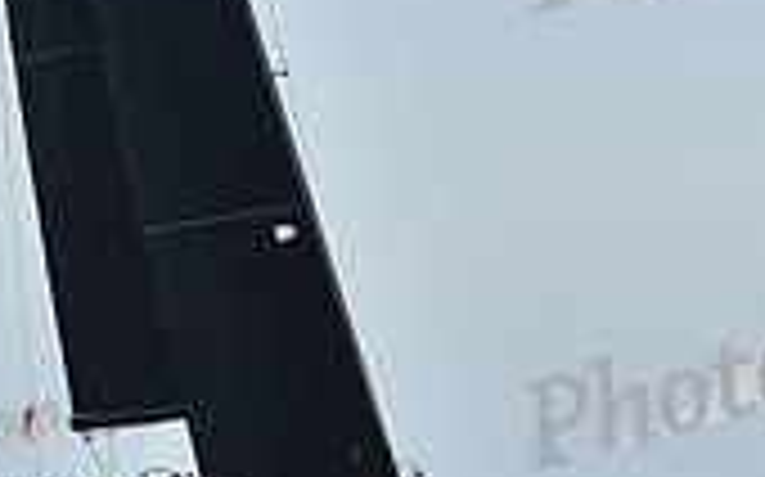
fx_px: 6146
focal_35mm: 295
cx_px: 295
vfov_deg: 4.4
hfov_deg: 7.1
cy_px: -274
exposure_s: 1/1000
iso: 250
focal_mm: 85
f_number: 11
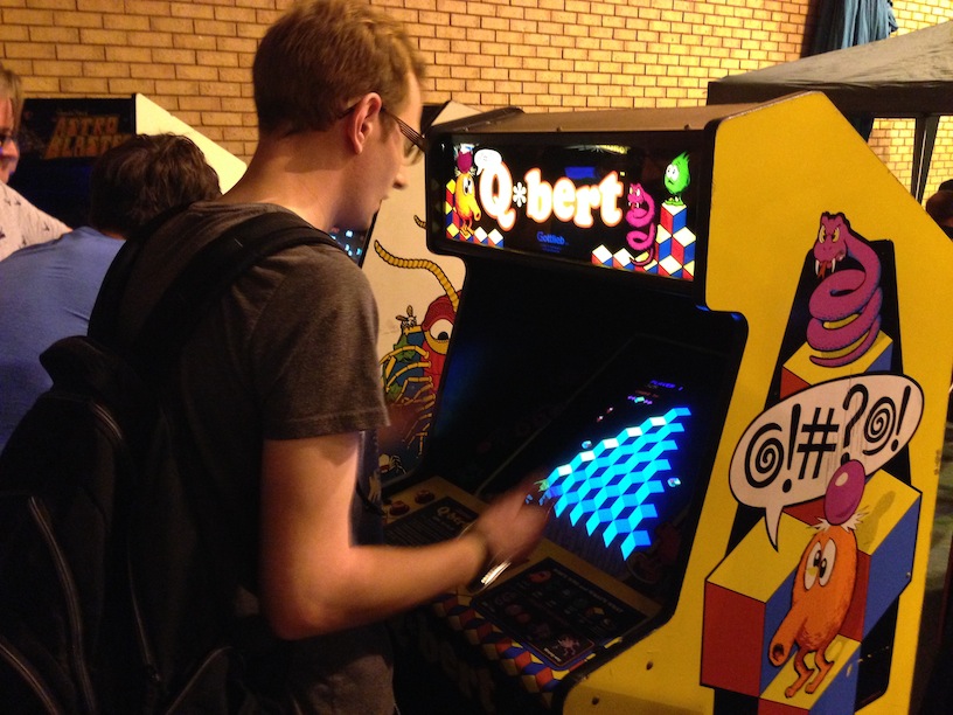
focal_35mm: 33
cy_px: 358
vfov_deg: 42.9
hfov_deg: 55.4
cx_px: 476
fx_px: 909
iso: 500
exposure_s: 1/15
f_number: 2.4
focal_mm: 4.12
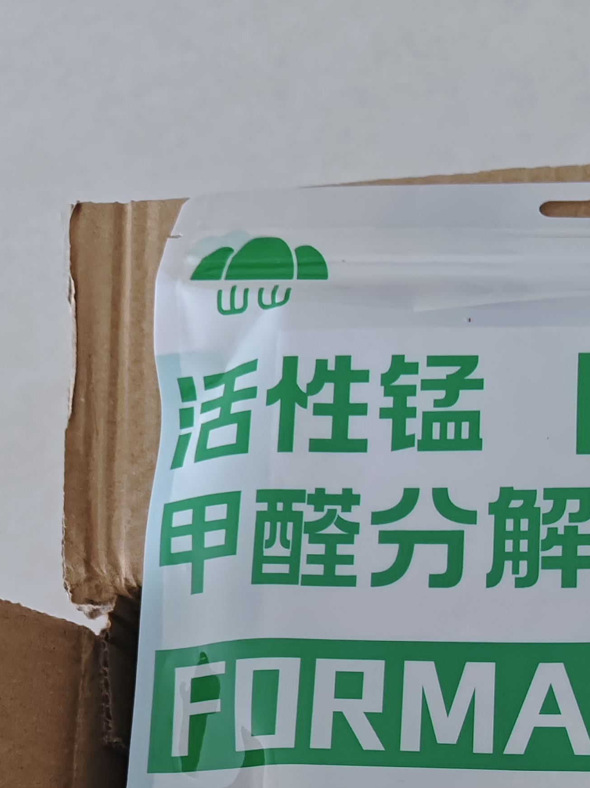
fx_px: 1228
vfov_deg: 32.3
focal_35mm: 54
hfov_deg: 25.9
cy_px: 816
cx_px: 563
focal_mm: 5.56
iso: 1422
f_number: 1.88
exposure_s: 1/50
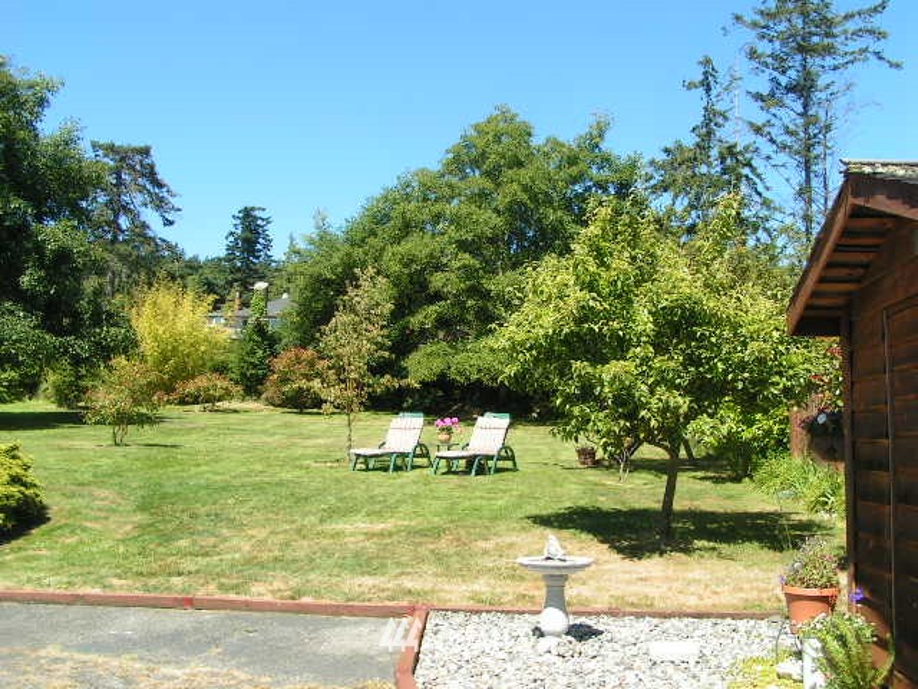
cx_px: 459
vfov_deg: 37.7
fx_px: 1008
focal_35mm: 38
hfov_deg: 49.0
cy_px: 344
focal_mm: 5.8
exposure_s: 1/200
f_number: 5.6
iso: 50
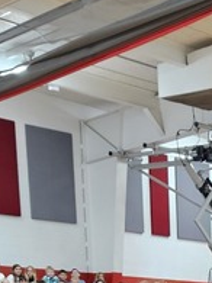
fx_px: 989
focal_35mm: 121
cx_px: 311
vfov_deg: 13.4
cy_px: 605
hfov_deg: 11.7
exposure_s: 1/120
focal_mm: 5.4
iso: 320
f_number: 1.8
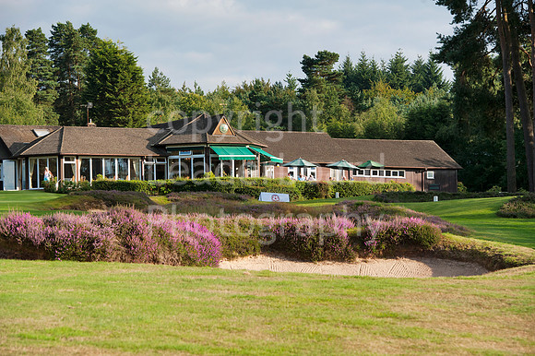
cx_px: 268
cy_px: 178
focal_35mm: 130
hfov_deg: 15.8
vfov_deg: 10.5
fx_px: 1931
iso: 500
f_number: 7.1
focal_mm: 130
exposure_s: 1/1250
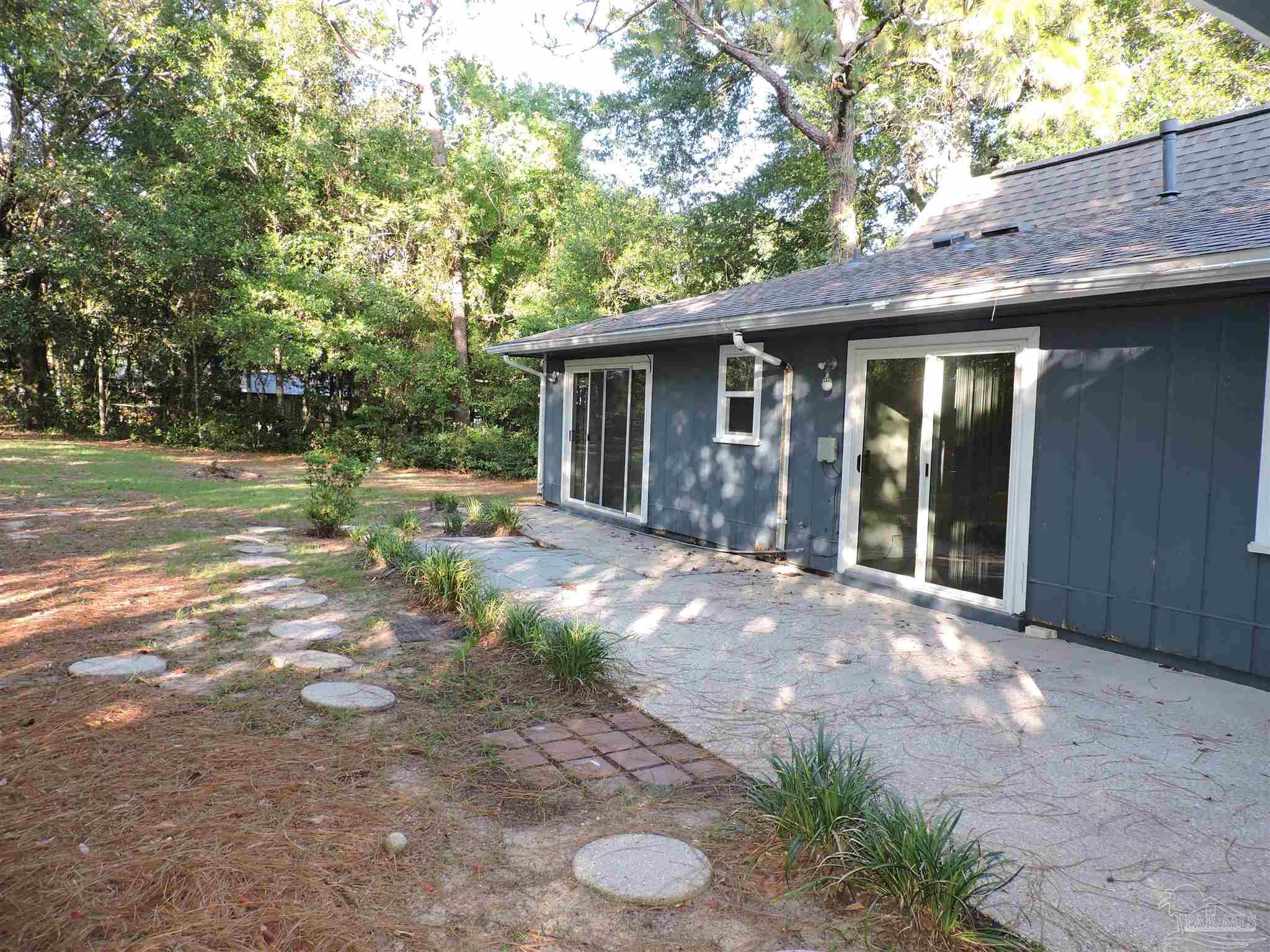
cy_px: 476
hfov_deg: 71.6
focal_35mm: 24
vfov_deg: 56.8
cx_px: 635
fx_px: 881
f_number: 3
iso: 180
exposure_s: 1/80
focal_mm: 4.3
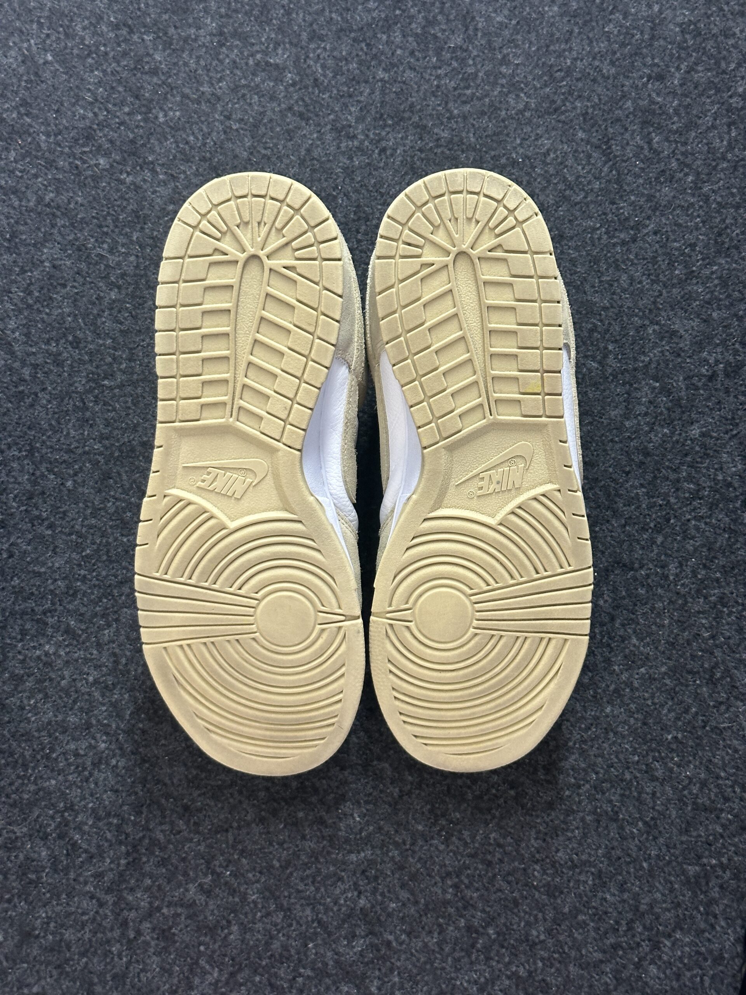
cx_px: 373
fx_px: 1379
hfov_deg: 30.3
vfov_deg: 39.7
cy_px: 498
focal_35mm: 48
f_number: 1.78
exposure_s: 1/33
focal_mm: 6.86
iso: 250
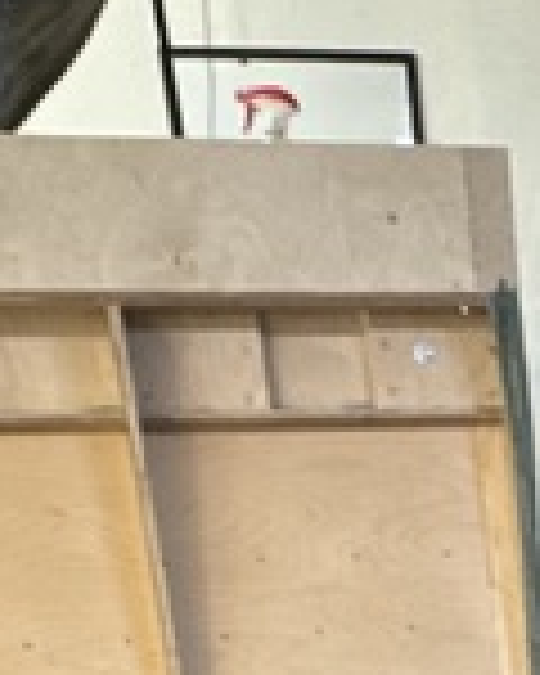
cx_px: 846
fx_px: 1858
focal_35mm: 93
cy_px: 1390
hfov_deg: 15.1
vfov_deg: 15.7
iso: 1250
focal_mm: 2.22
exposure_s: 1/40
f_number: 2.2
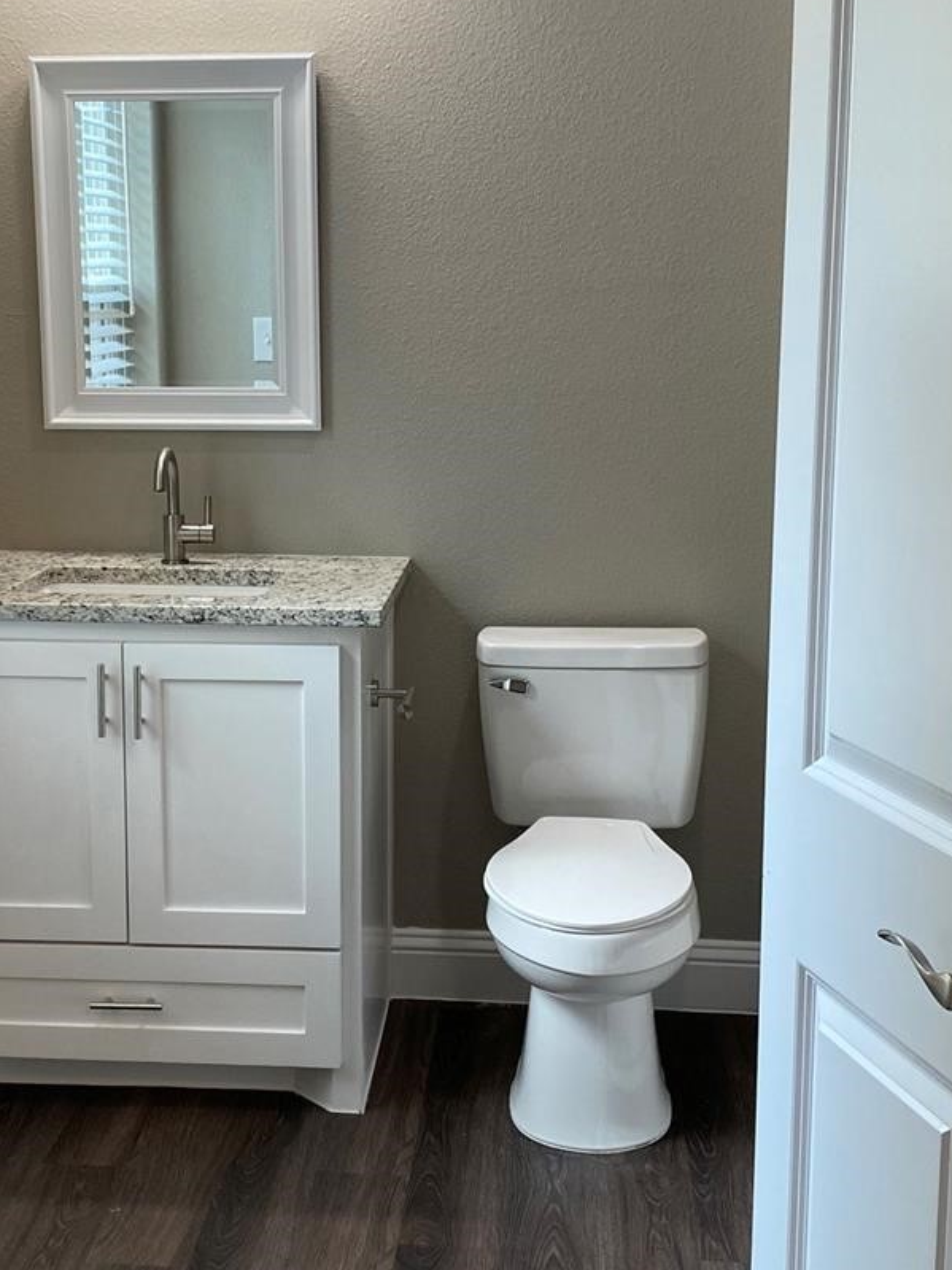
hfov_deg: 29.0
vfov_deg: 38.2
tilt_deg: -10.2
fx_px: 1834
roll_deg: +0.2
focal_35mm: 50
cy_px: 610
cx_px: 378
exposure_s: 1/120
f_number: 1.8
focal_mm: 4.25
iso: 100
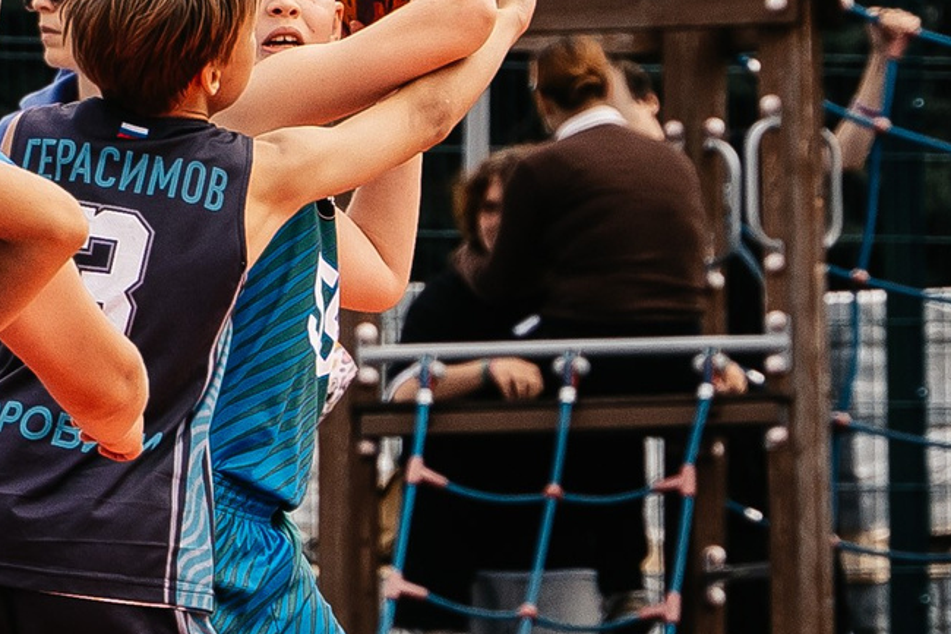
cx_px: -170
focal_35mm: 484
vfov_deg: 2.8
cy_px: 447
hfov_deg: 4.3
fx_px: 12782
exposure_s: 1/2000
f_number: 3.5
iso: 320
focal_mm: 75
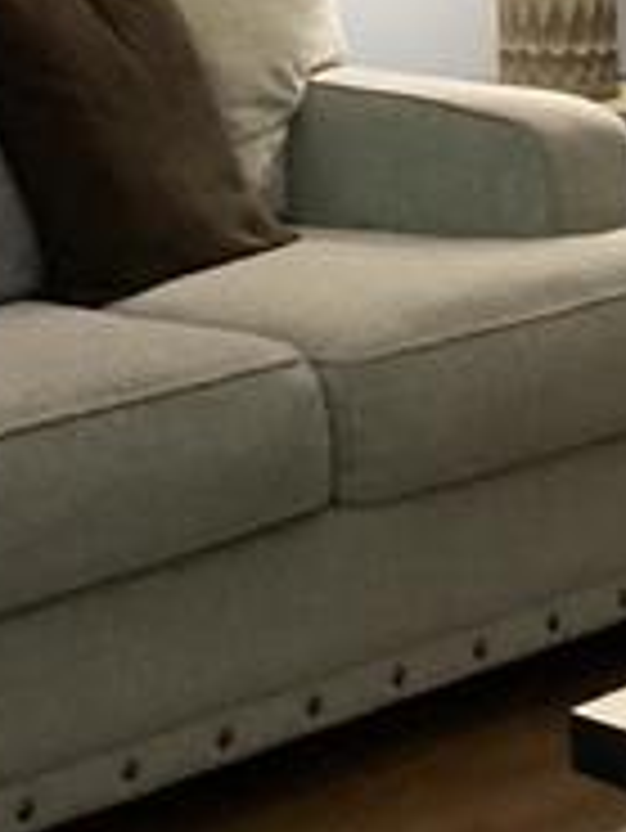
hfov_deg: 13.7
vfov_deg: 16.9
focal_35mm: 107
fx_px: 2577
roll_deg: -1.6
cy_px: -346
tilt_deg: +2.1
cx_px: 5
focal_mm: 3.3
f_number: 2.4
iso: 400
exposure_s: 1/40
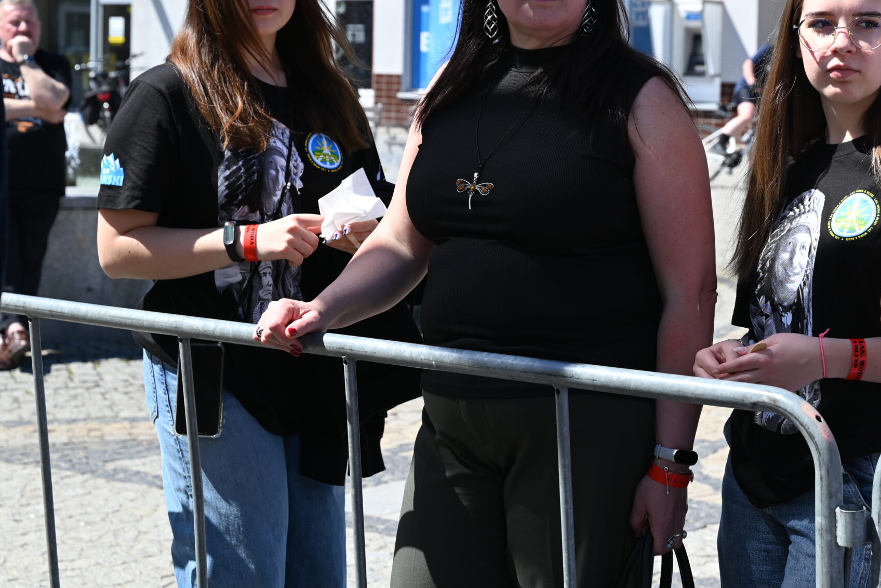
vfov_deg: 17.0
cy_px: 186
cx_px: 618
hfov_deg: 25.2
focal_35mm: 80
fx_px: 1958
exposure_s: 1/320
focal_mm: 53
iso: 100
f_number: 6.3
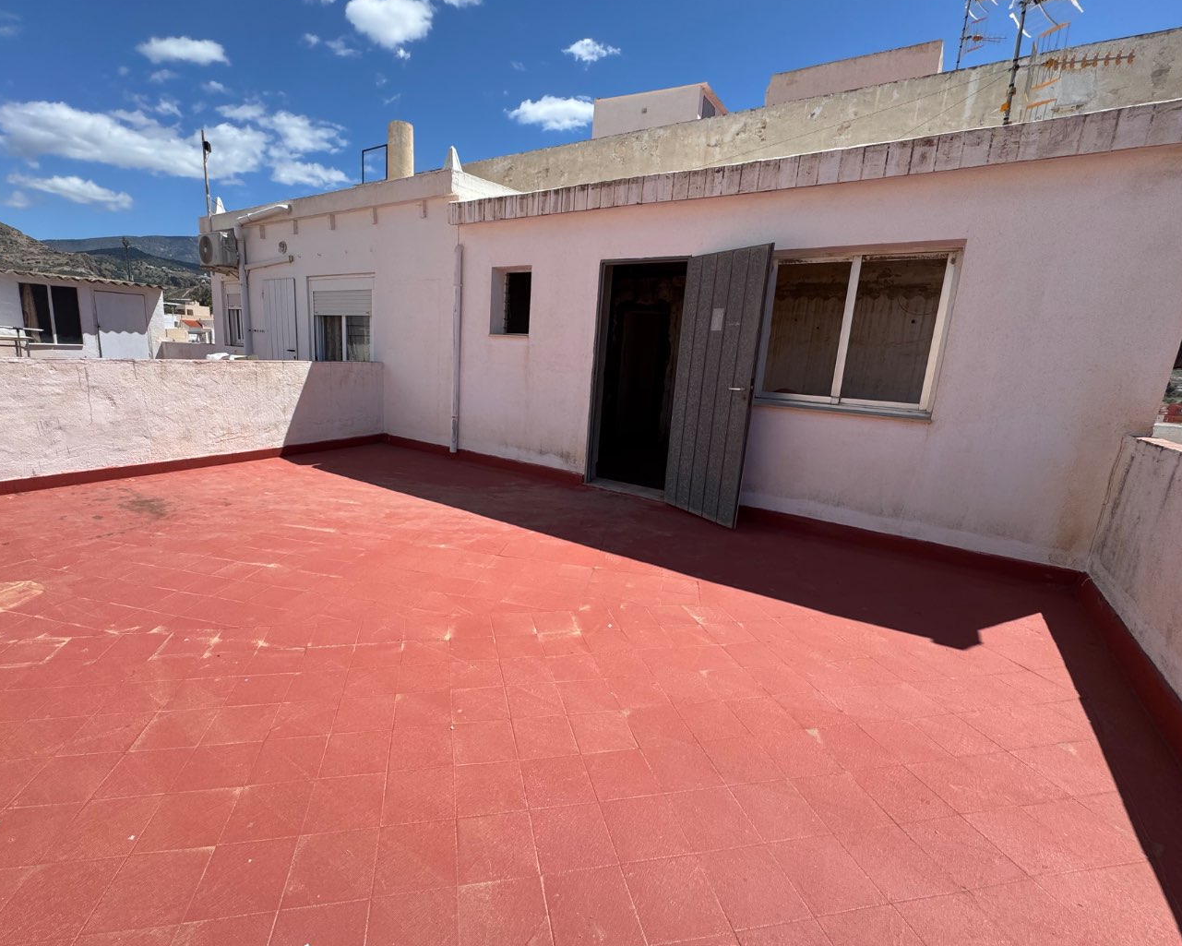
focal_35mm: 16
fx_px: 560
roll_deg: -2.7
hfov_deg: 92.9
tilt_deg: -11.4
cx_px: 538
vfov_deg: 80.4
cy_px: 468
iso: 50
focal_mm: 2.22
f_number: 2.2
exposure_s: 1/1927
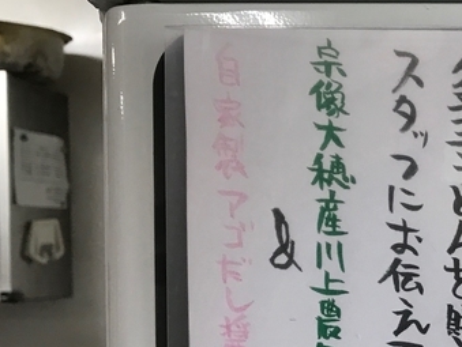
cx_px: 493
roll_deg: -0.2
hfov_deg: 27.2
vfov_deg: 21.9
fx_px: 882
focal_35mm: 66
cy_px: 293
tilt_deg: -1.9
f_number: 1.8
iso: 32
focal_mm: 3.99
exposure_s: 1/30
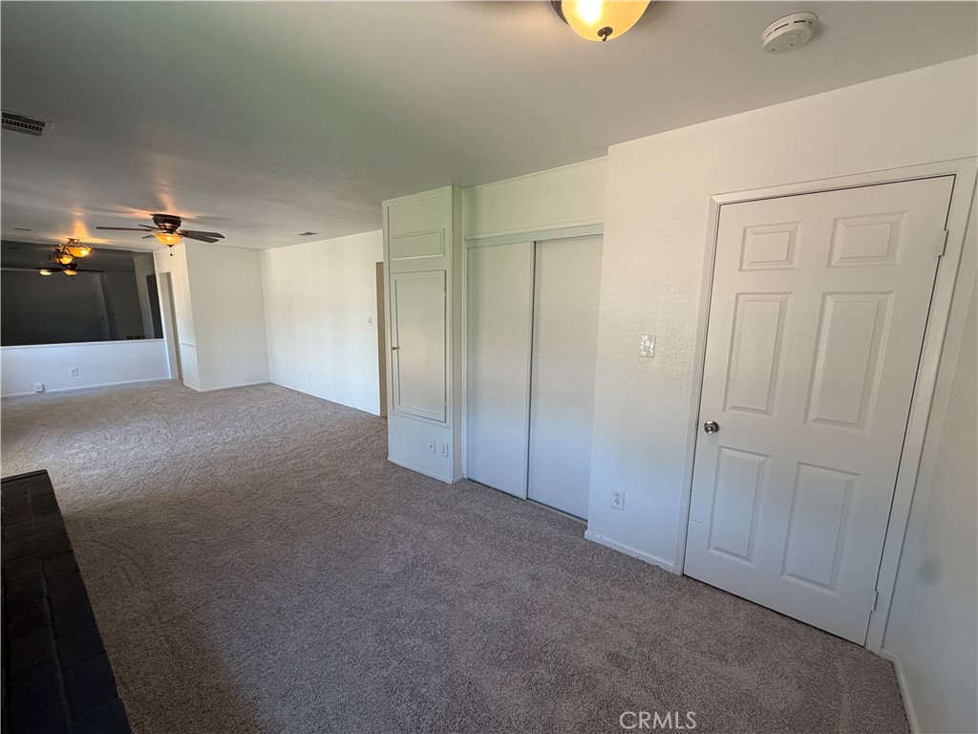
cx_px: 489
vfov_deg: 85.7
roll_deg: -0.4
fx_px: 396
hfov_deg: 102.1
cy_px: 367
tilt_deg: -9.7
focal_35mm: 14
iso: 250
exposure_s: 1/120
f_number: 2.2
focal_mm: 2.22
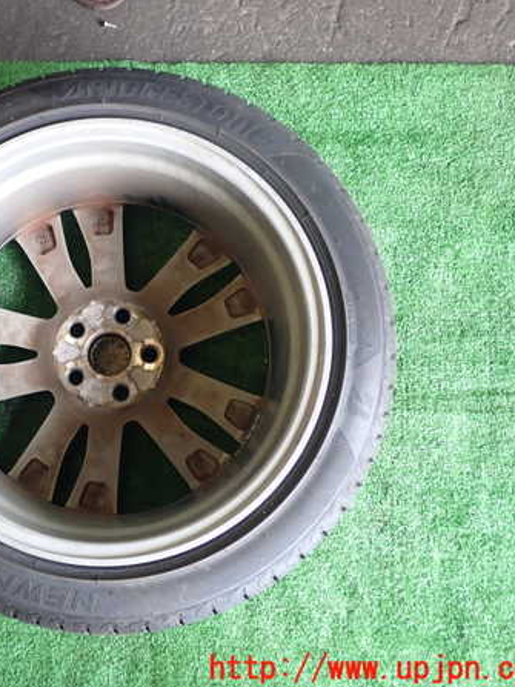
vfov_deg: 43.9
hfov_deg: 32.6
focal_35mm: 43
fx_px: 853
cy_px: 343
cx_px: 95
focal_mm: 5.79
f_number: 2.4
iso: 200
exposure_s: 1/30
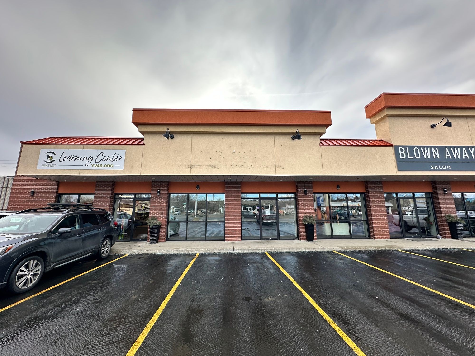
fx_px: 192
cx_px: 238
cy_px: 178
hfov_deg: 102.1
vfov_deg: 85.7
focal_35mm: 14
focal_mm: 2.22
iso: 40
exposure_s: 1/515
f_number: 2.2
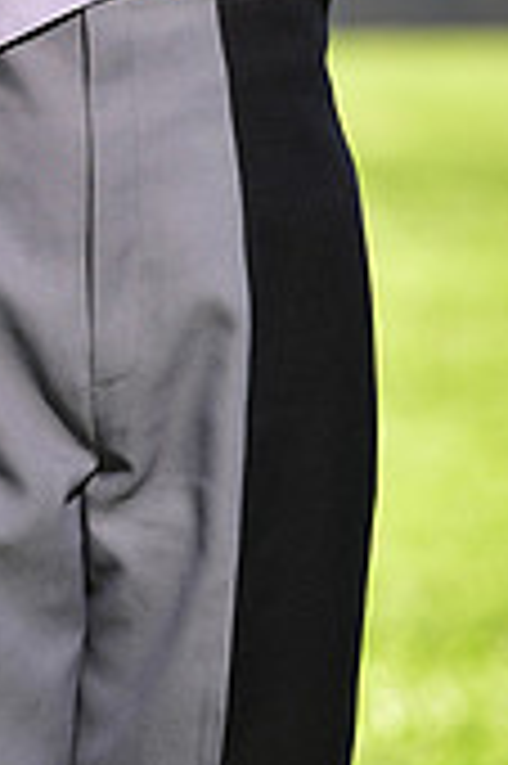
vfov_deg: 3.0
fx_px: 14485
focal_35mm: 683
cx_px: 7
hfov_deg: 2.0
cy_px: -274
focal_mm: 200
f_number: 5
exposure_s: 1/200
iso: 80
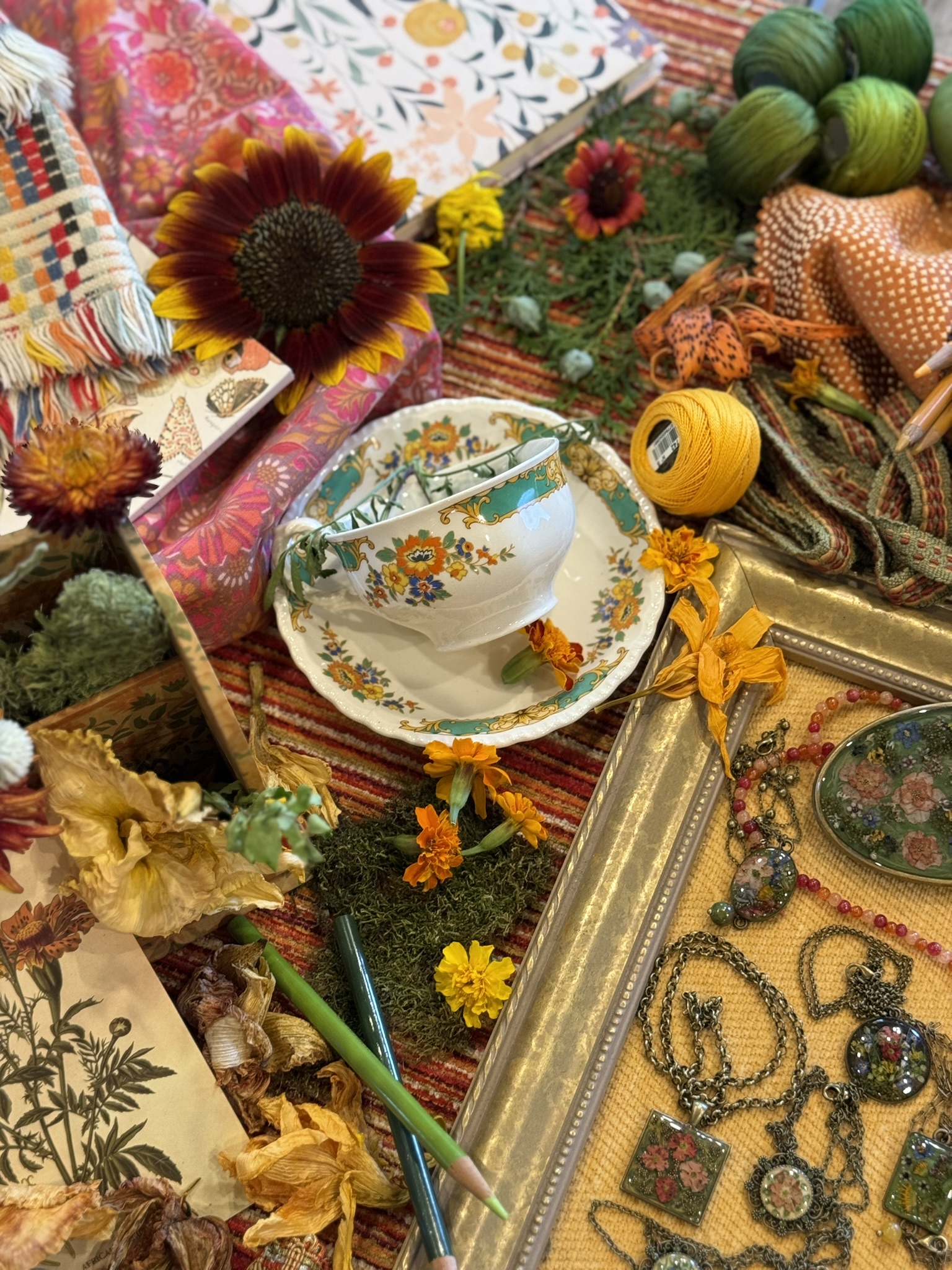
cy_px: 635
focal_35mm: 48
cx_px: 476
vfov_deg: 39.7
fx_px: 1760
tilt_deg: -64.8
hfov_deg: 30.3
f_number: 1.78
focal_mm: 6.76
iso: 160
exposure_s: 1/60
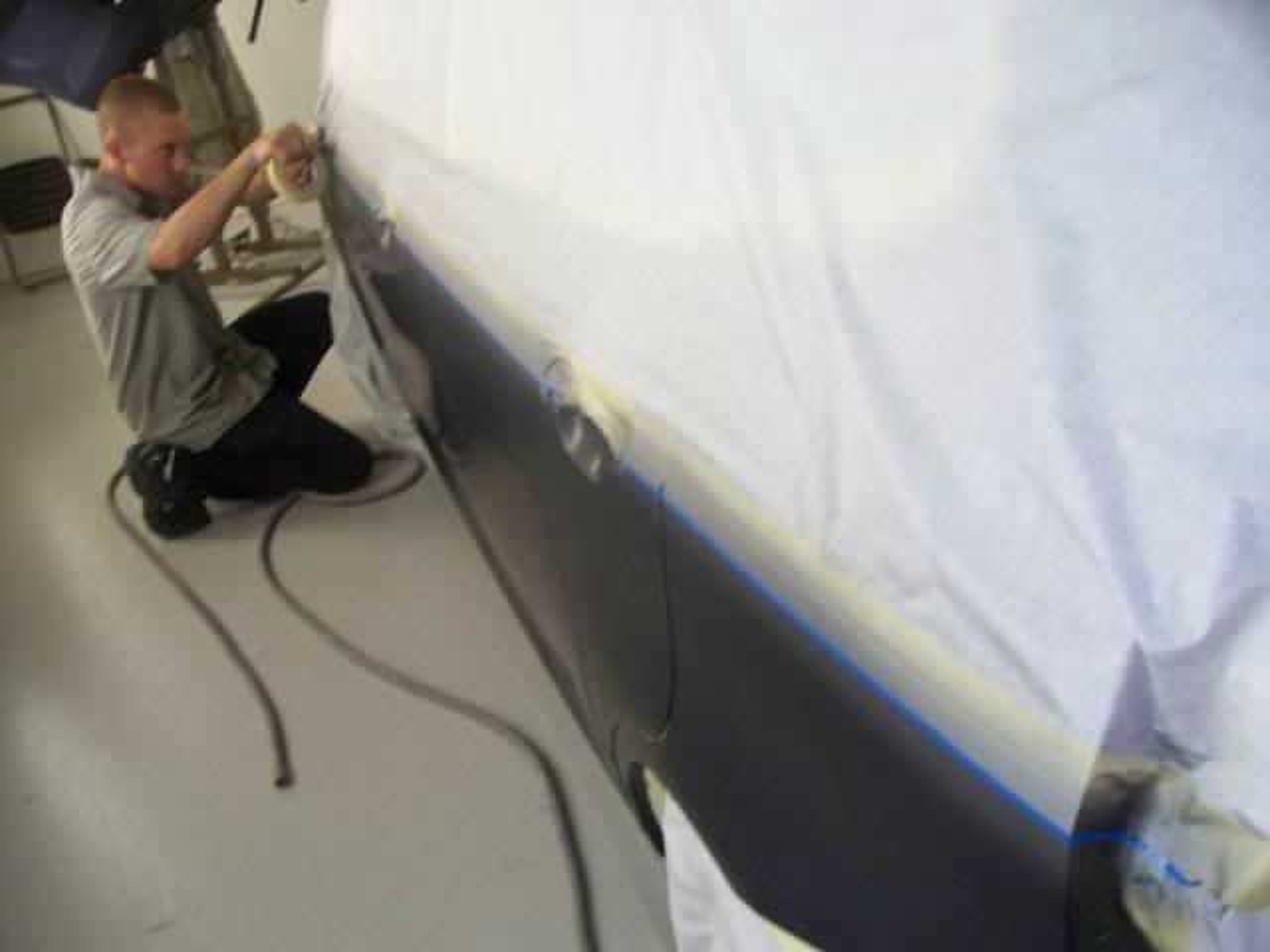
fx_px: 1321
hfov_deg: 51.4
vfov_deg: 39.7
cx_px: 635
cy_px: 476
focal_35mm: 36
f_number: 2.8
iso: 200
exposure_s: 1/60
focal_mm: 7.54
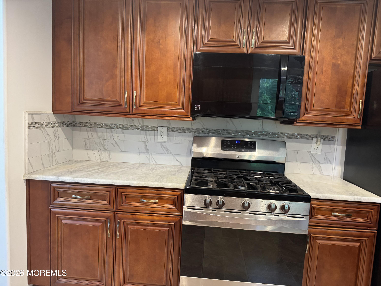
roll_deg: -3.0
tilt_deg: -6.3
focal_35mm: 24
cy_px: 143
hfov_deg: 71.6
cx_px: 190
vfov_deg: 56.8
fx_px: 264
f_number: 1.78
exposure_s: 1/60
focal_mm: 6.76
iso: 400
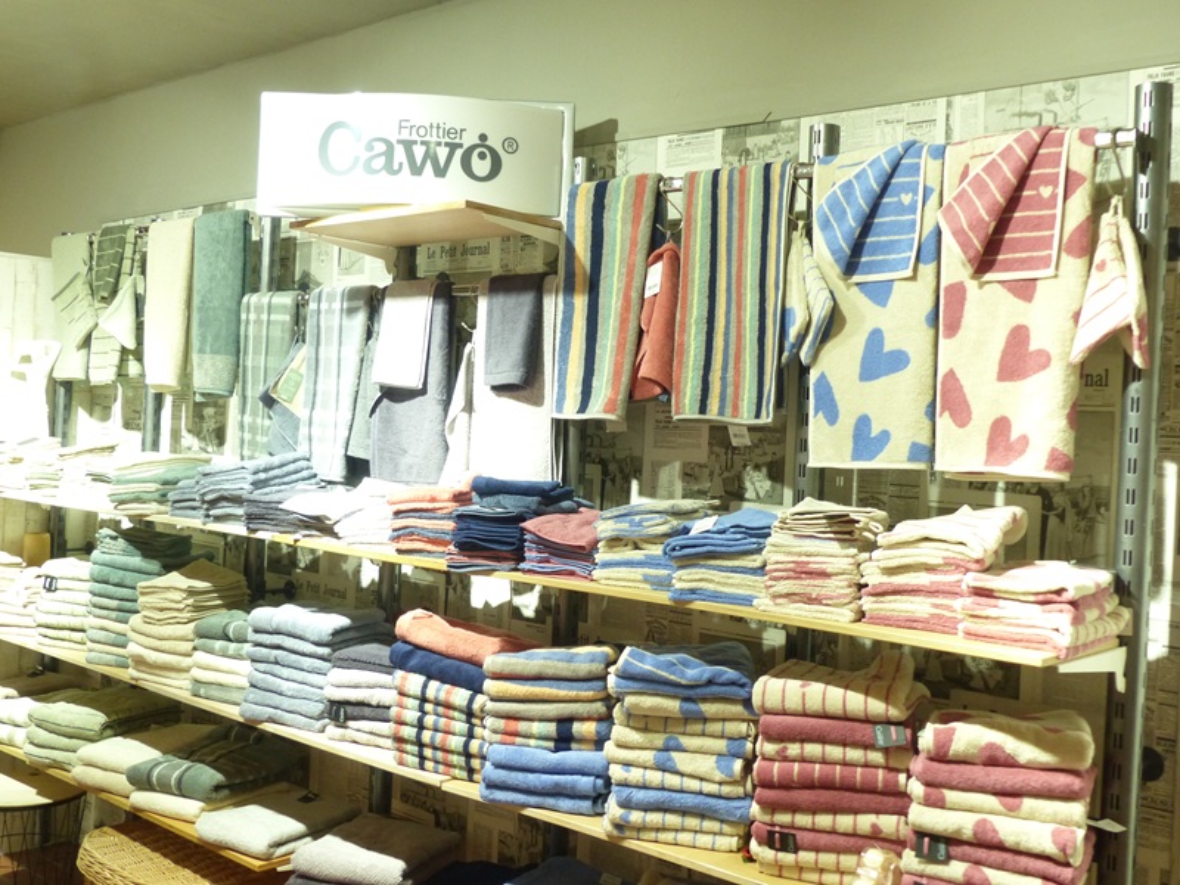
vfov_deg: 38.7
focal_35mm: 37
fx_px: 1261
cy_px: 442
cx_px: 590
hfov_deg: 50.1
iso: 400
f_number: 2.8
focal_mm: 6.6
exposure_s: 1/40
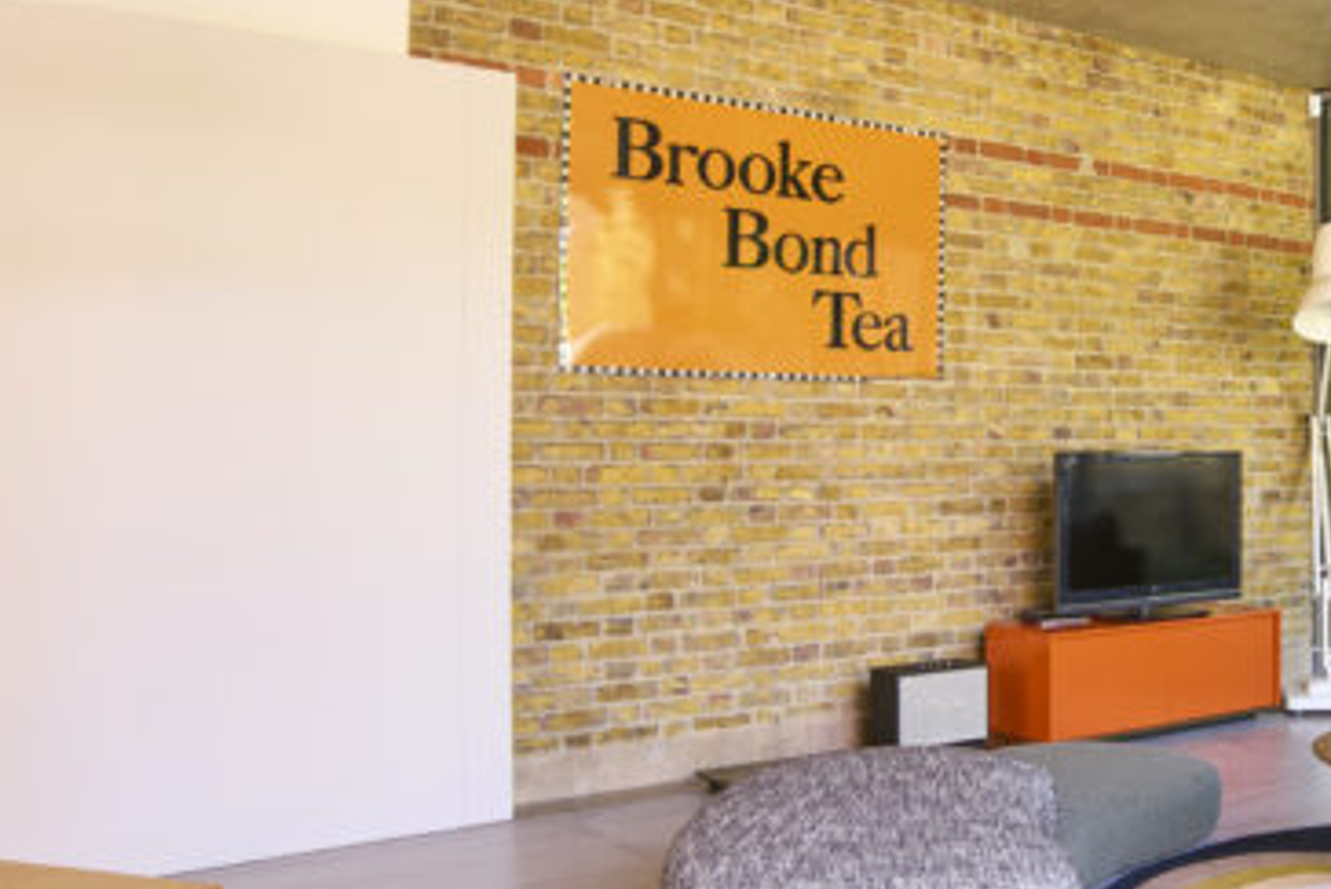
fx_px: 1405
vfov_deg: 35.1
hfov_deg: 45.0
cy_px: 441
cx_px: 1247
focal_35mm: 38
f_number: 13
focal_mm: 18
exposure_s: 1/1.3
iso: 125
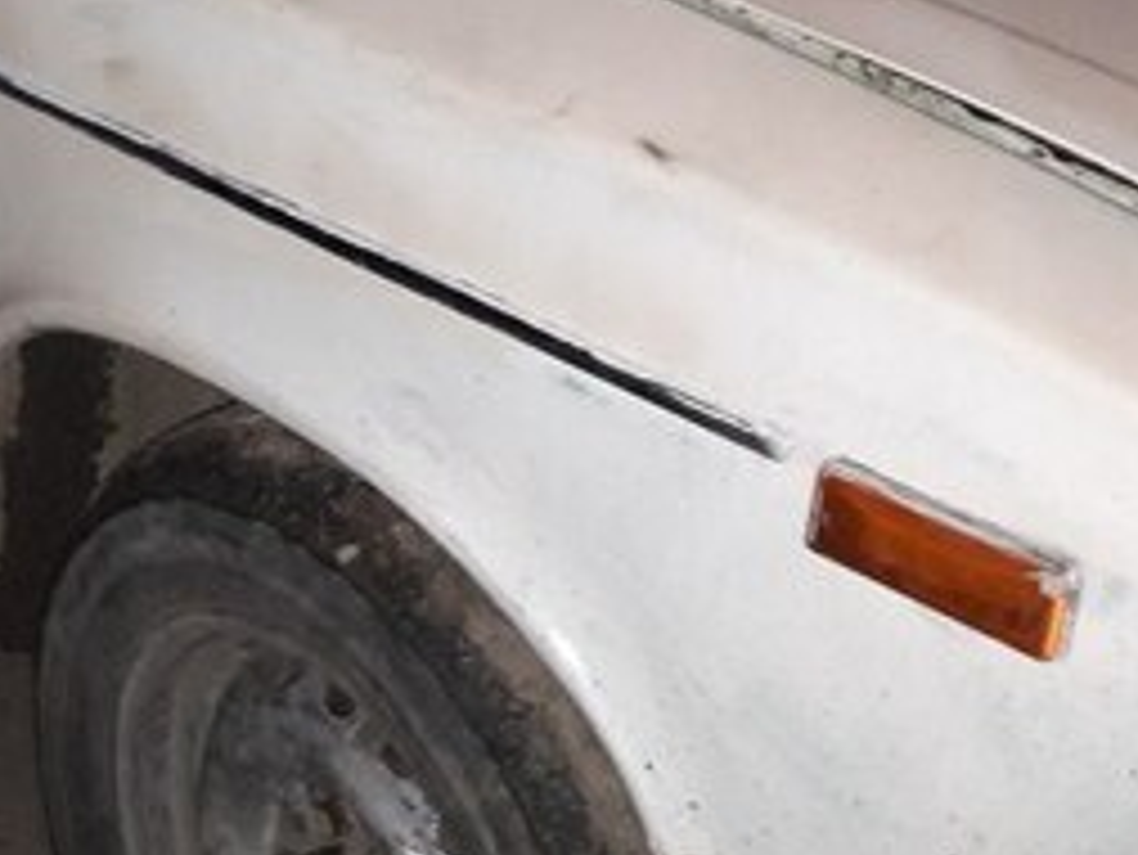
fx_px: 2401
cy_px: -97
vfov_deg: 19.3
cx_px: 4
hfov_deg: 25.4
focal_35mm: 73
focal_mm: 3.7
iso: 160
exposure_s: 1/25
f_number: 1.9
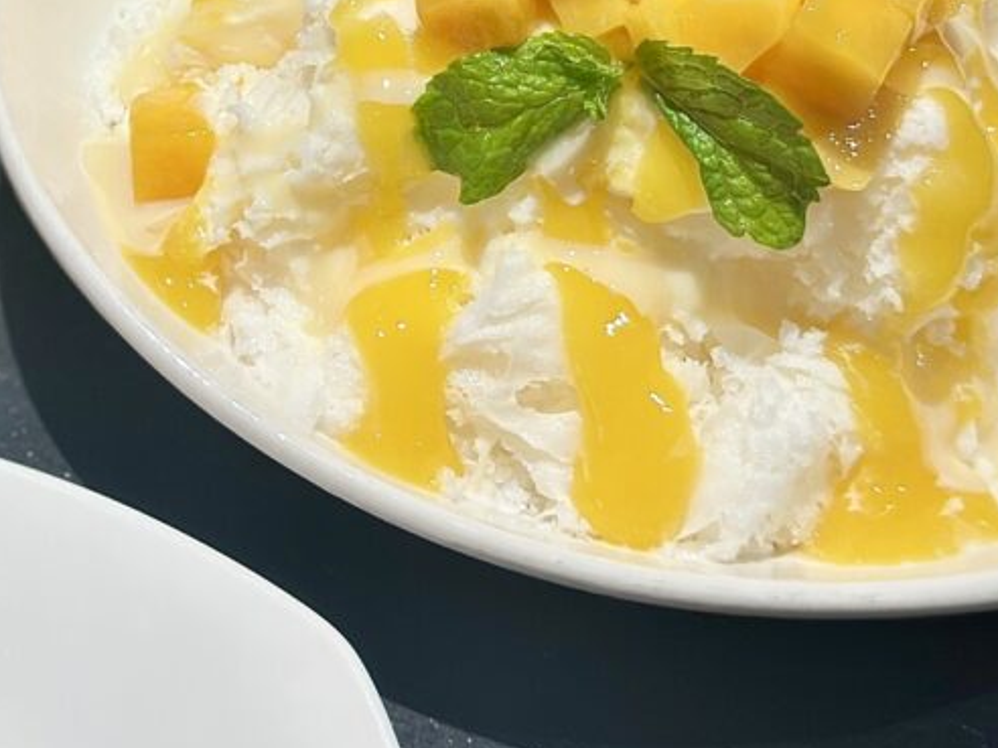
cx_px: -8
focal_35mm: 100
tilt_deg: -43.6
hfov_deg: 19.1
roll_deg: +2.0
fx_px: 2883
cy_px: 12
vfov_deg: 14.6
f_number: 1.78
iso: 160
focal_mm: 6.86
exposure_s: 1/60
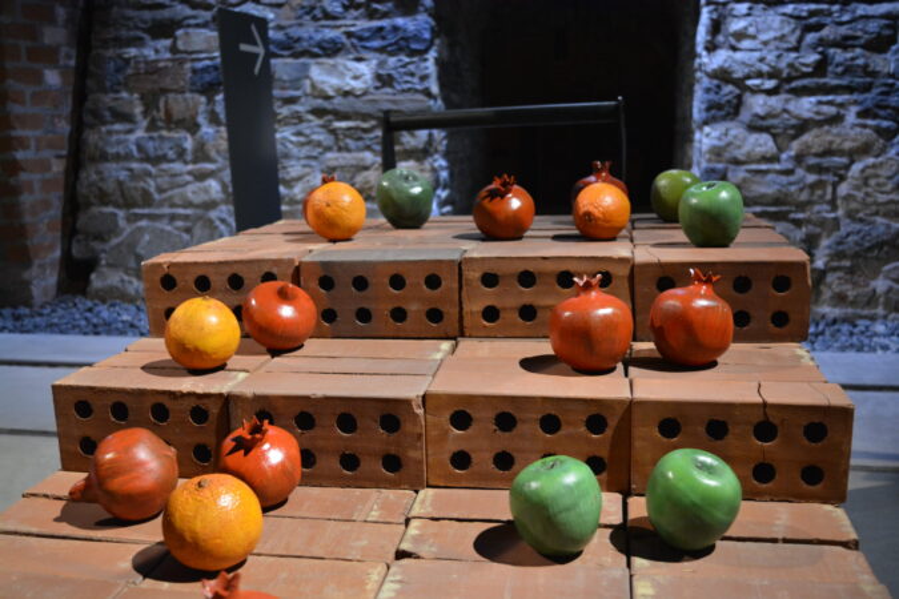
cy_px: 300
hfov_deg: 53.1
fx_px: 899
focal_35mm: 36
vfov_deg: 36.9
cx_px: 450
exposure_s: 1/30
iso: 1800
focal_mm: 24
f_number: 4
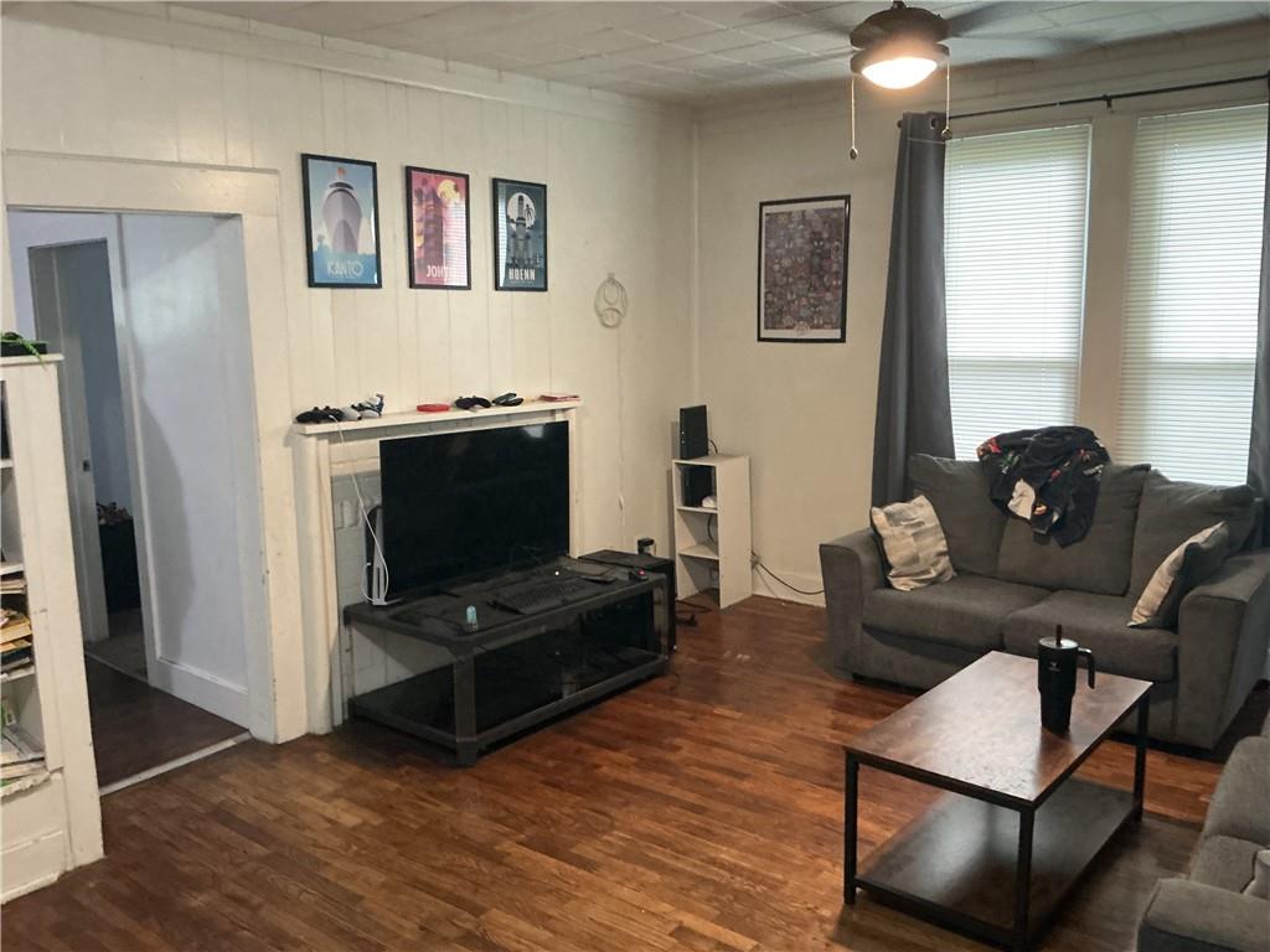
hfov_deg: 61.7
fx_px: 1064
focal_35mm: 29
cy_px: 476
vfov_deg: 48.2
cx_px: 635
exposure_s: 1/60
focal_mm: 3
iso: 250
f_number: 1.8
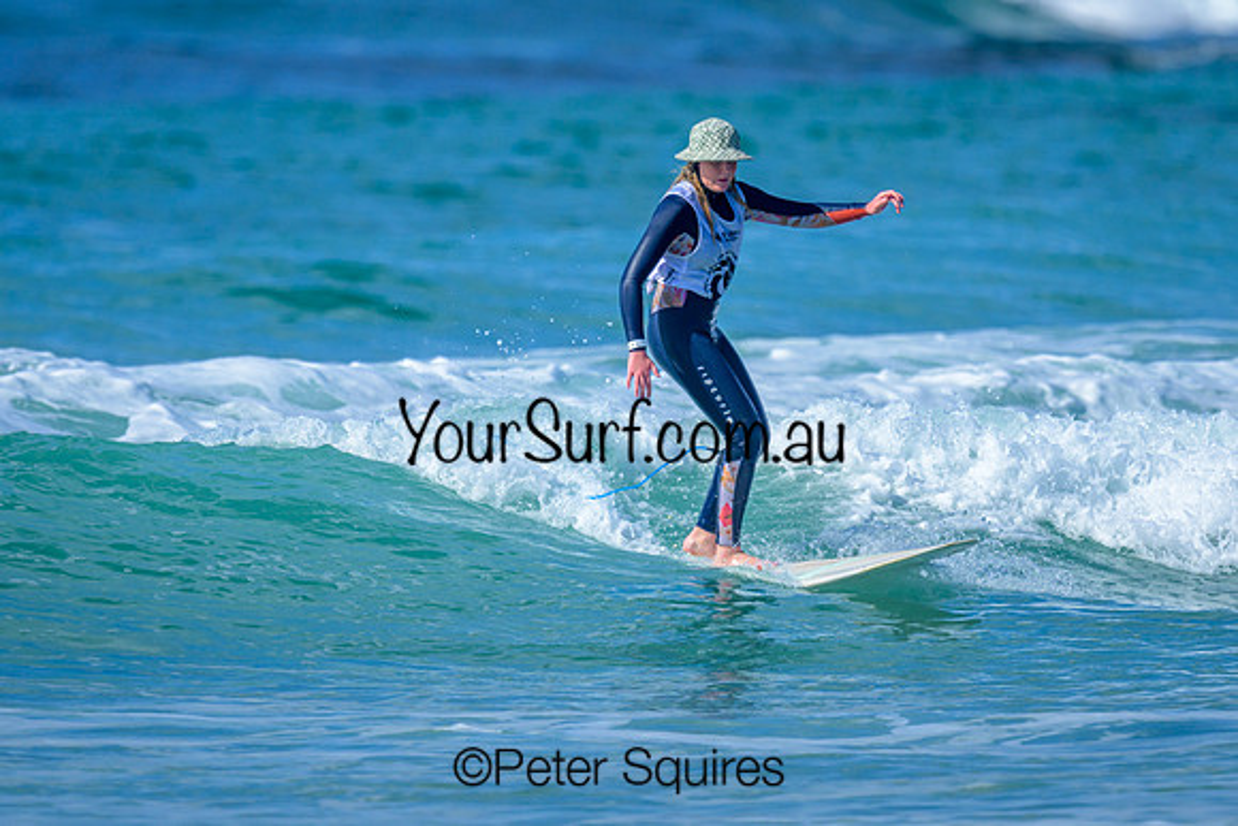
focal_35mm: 1100
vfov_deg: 1.3
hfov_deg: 1.9
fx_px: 37834
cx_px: 560
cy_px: 370
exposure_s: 1/2000
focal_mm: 800
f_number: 6.3
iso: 220
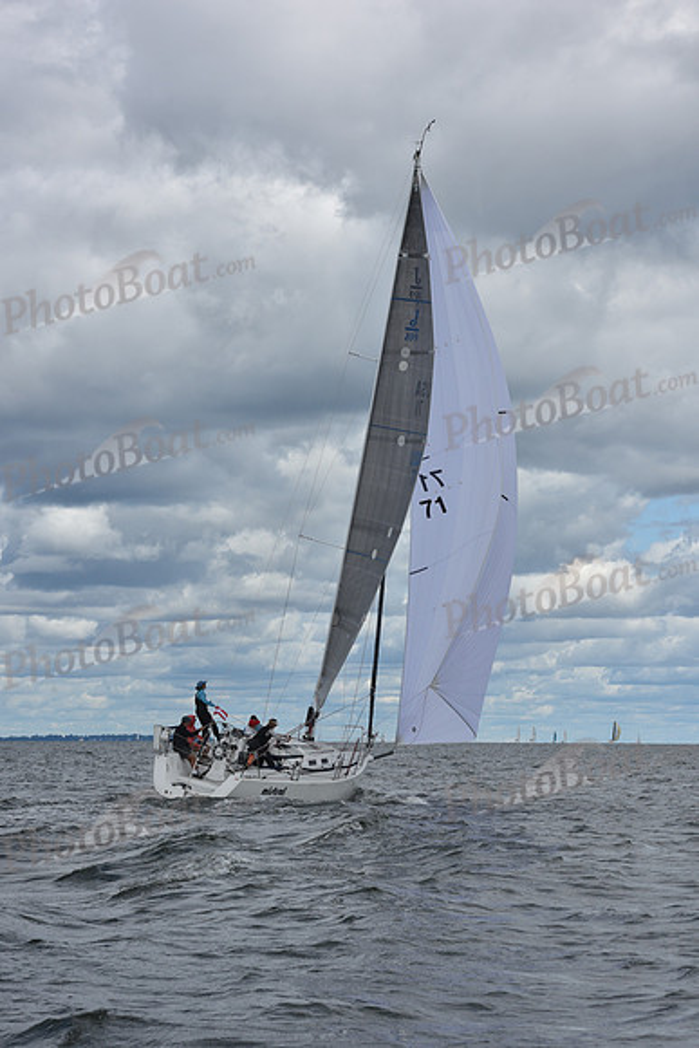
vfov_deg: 20.4
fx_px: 2911
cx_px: 350
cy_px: 524
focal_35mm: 100
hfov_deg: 13.7
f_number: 10
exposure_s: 1/800
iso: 250
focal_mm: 100
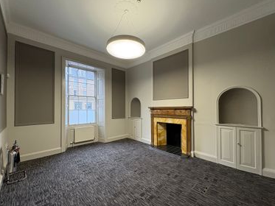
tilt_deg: -0.4
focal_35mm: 15
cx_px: 139
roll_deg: +0.6
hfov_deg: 98.1
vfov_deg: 81.7
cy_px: 107
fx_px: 119
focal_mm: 2.22
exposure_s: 1/99
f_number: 2.2
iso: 100
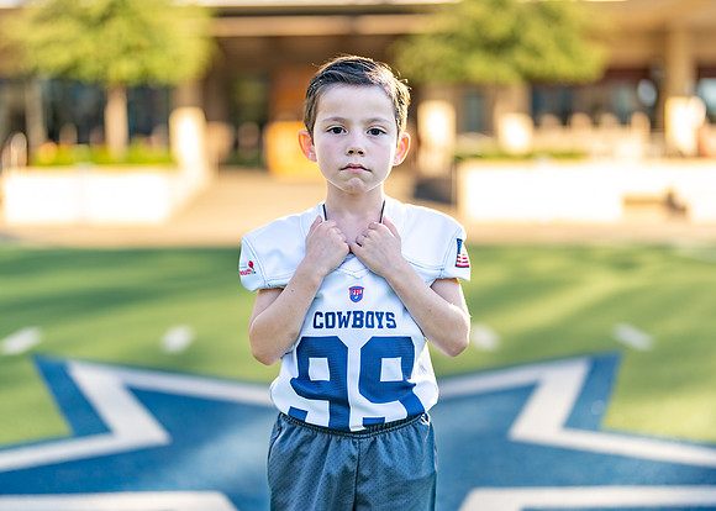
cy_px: 261
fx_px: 1170
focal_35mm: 58
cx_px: 363
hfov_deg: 34.0
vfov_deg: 24.6
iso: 100
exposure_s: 1/2500
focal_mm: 50
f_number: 1.2
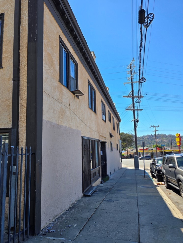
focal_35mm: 24
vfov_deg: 71.6
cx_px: 90
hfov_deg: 56.8
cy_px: 122
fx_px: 169
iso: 16
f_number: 1.7
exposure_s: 1/719
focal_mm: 6.3
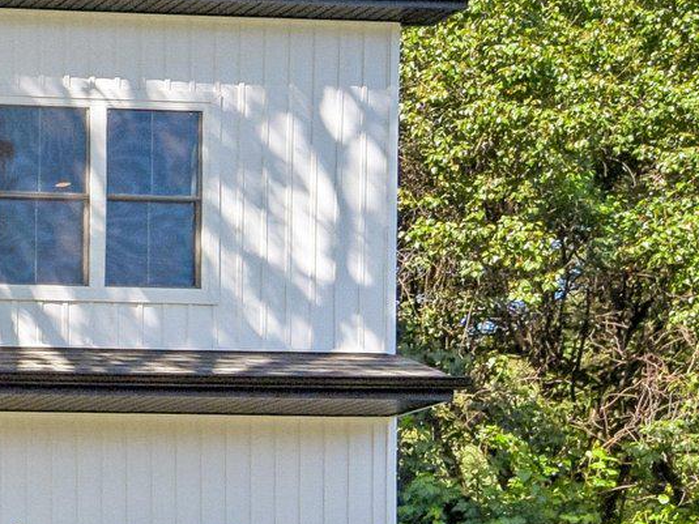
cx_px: -596
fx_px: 2079
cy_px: 322
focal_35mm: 103
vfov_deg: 14.3
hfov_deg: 15.9
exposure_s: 1/1600
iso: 400
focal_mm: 28
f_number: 8
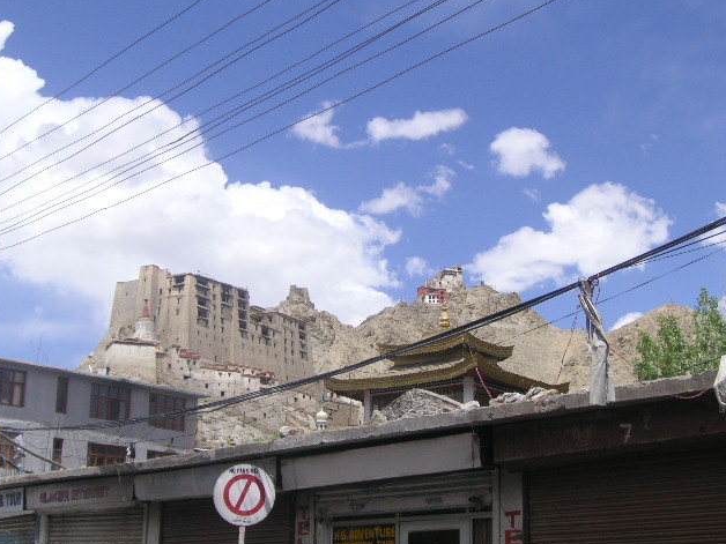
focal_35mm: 54
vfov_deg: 27.0
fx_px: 1133
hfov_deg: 35.5
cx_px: 357
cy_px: 273
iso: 50
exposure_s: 1/180
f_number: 9.5
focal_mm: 8.9
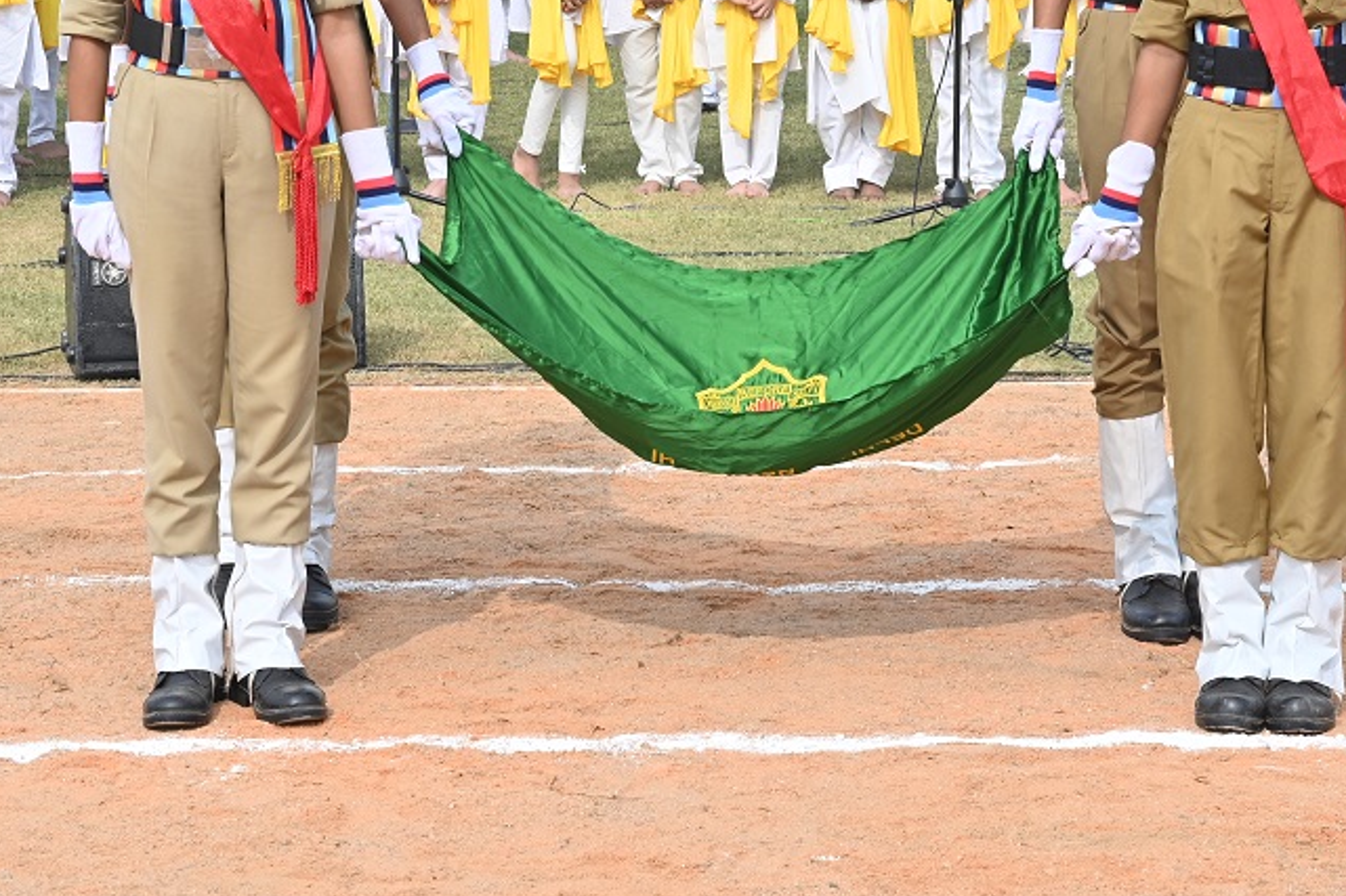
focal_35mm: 117
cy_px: 102
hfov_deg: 17.5
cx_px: 718
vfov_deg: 11.6
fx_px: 4373
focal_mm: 62
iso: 200
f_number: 13
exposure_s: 1/160
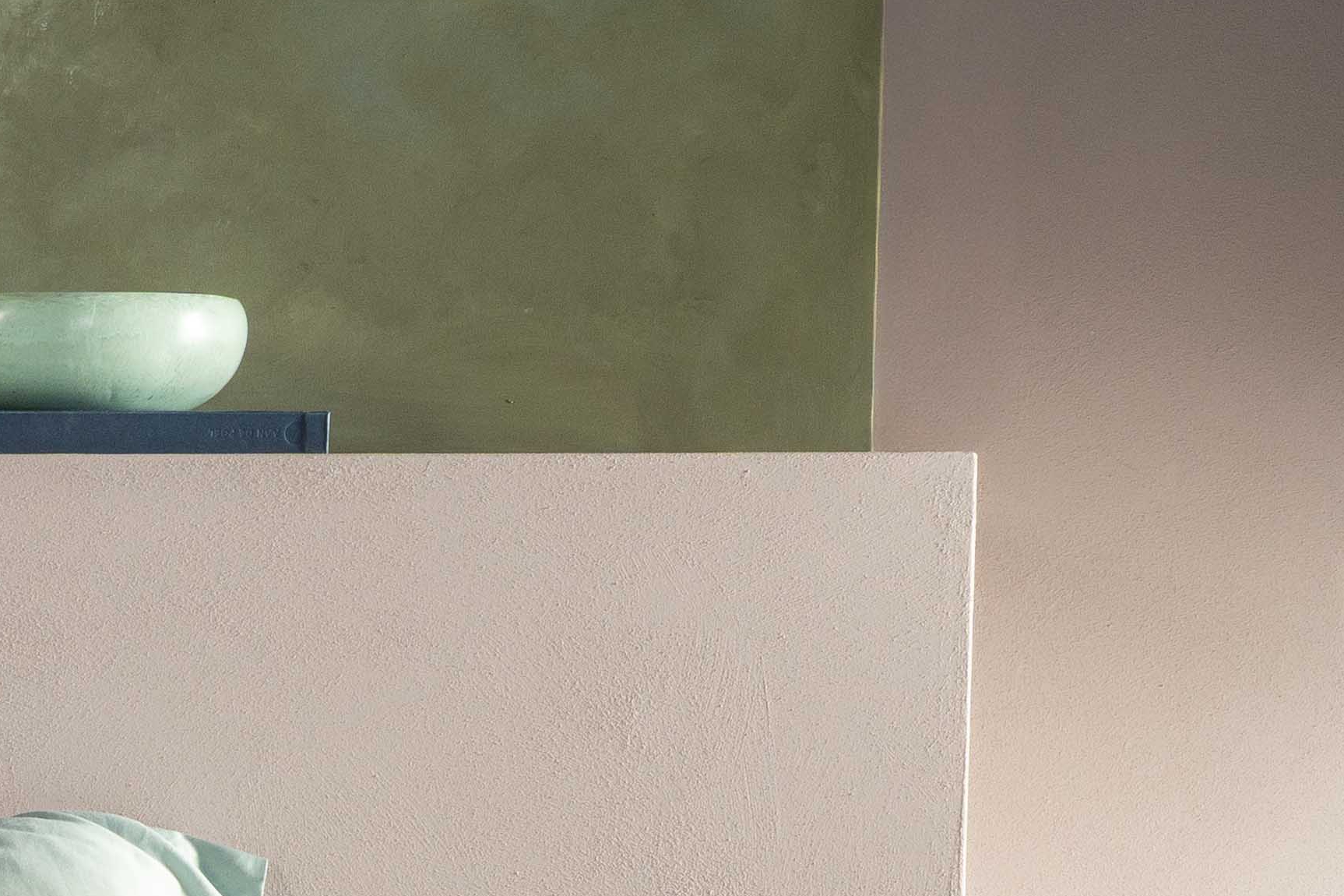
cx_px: -1355
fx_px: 7427
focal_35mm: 199
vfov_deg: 6.8
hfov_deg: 9.6
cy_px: 1512
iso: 250
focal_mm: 49
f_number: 13
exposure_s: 1/125
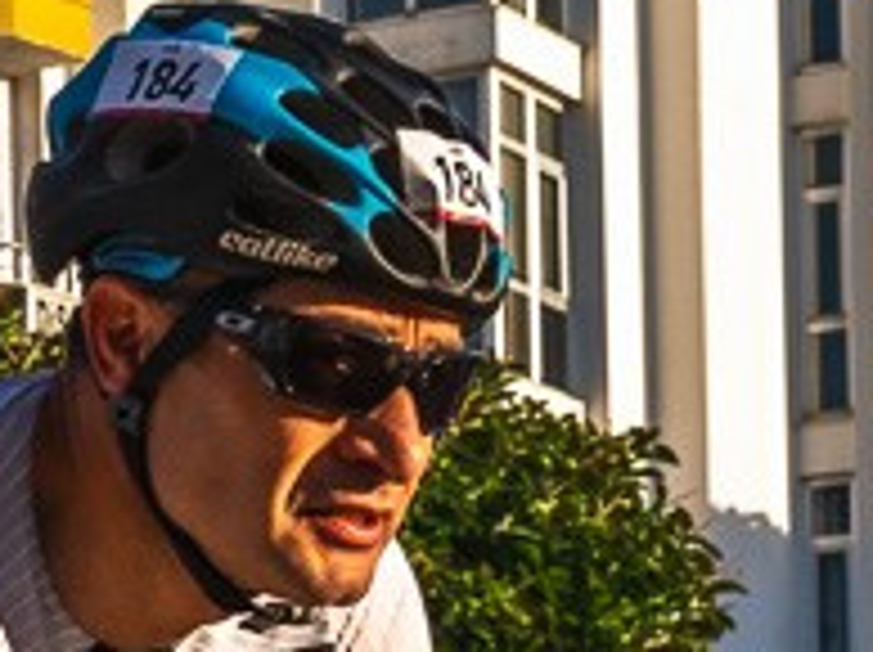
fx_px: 5365
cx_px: 153
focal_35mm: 213
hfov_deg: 9.3
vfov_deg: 6.7
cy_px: 1419
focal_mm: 33.5
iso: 640
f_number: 8
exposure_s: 1/1600
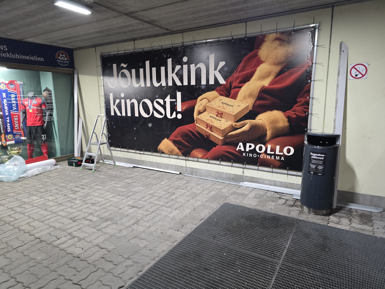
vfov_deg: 58.9
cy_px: 144
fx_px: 256
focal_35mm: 23
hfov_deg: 73.9
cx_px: 192
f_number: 1.7
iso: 640
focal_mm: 6.3
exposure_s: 1/100
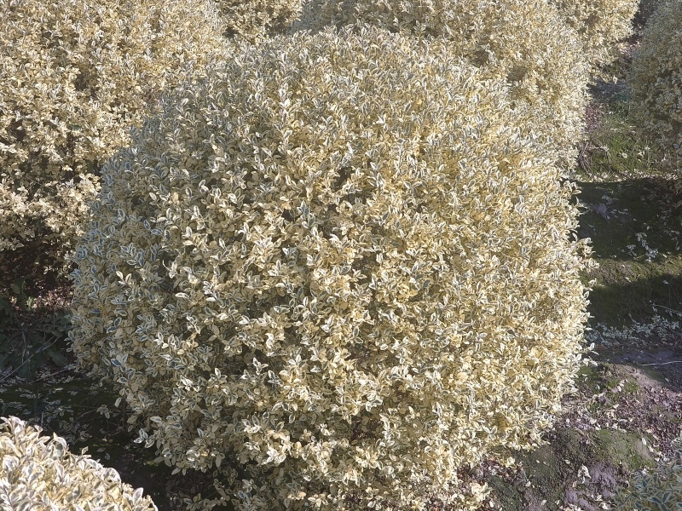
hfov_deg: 38.9
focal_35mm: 49
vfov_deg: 29.7
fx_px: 965
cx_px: 341
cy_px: 256
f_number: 2
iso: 50
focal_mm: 7.08
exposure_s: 1/782
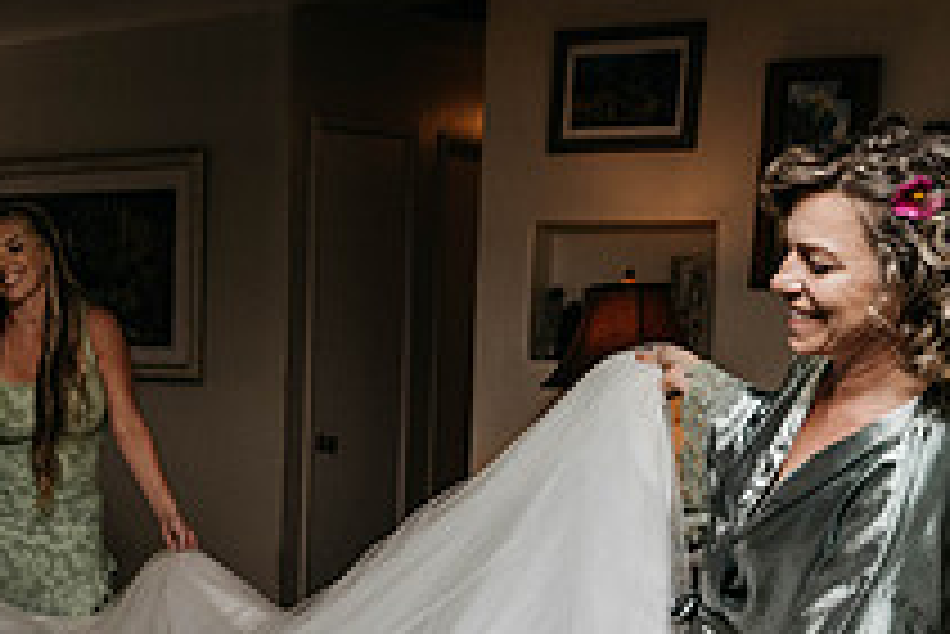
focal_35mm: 66
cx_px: -149
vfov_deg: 20.1
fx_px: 1743
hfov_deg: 27.4
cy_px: 614
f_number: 2.8
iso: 1000
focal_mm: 24
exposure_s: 1/1000
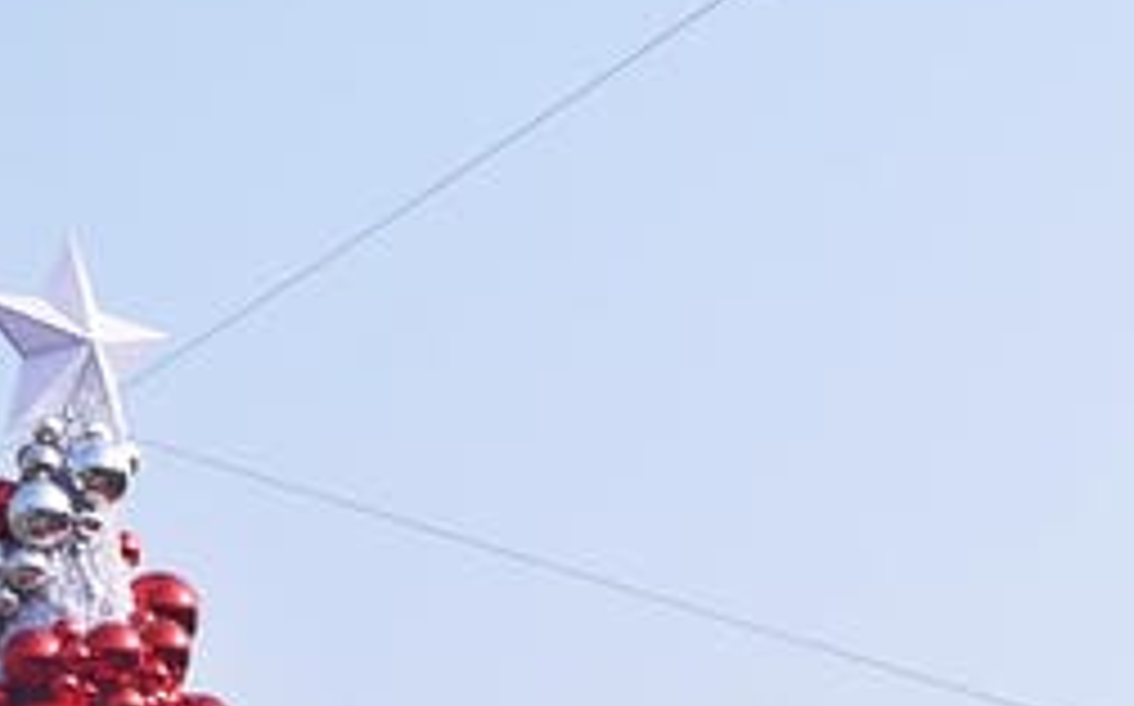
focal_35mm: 202
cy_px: 1673
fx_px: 6237
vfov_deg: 6.2
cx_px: 500
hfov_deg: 10.4
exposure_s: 1/320
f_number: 8
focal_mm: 20
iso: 160
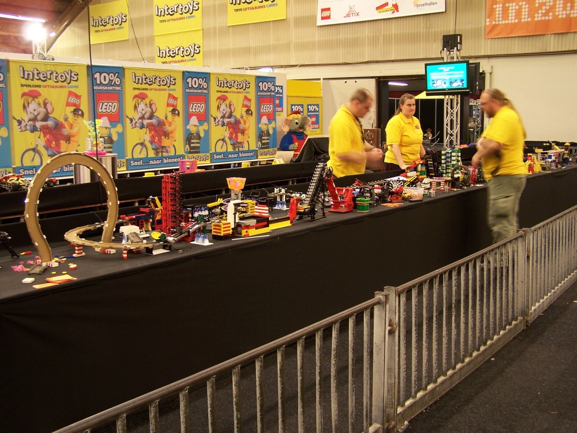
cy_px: 216
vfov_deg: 37.7
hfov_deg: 49.0
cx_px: 288
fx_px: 633
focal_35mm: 38
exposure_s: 1/2
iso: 80
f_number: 2.8
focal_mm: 6.3
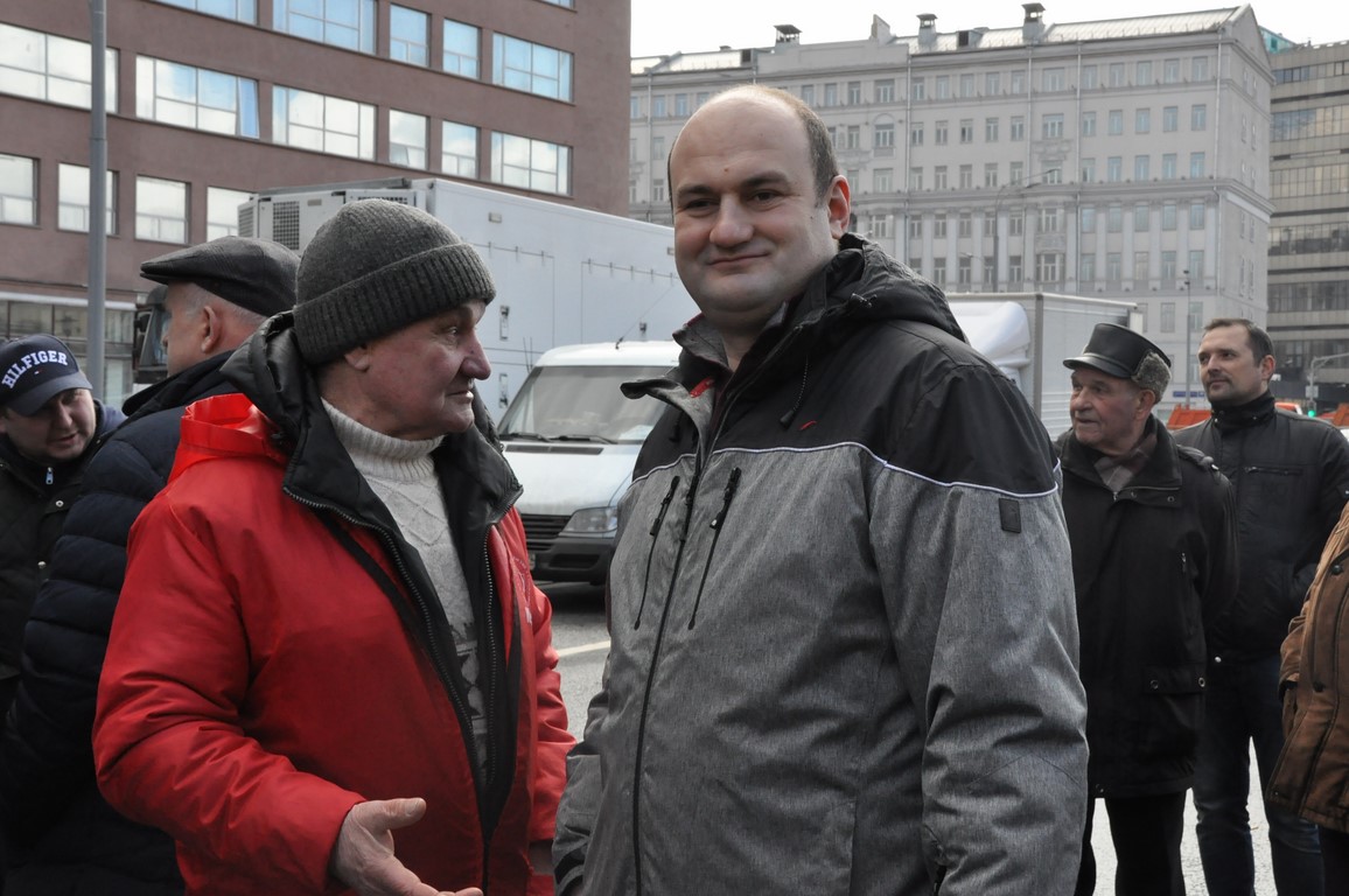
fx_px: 1797
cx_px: 674
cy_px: 448
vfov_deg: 28.0
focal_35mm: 48
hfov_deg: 41.2
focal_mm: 32
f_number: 11
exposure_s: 1/500
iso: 1000
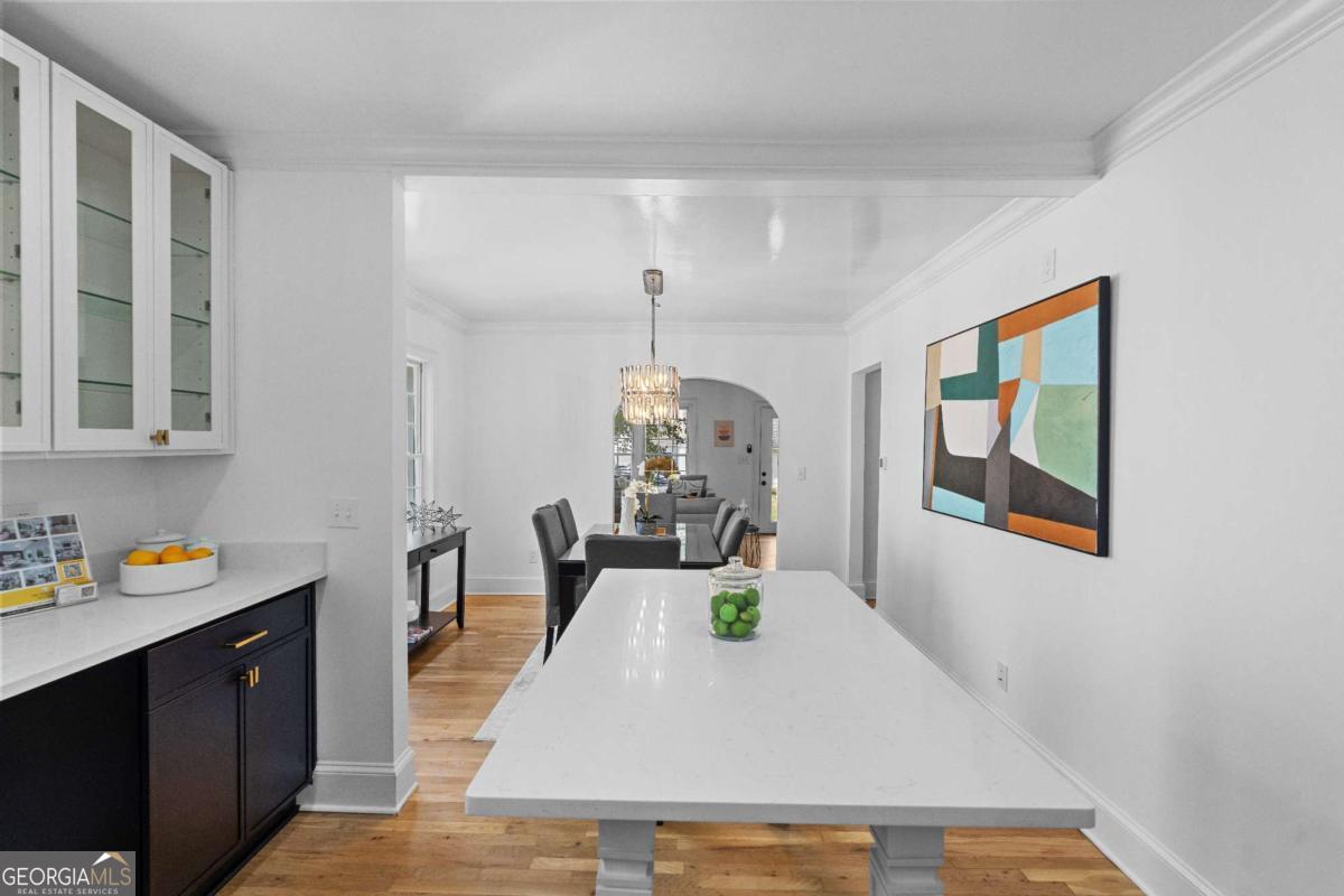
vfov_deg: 72.1
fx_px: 616
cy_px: 448
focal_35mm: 16
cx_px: 672
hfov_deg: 95.0
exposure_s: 1/15
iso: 400
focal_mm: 16.5
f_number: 8
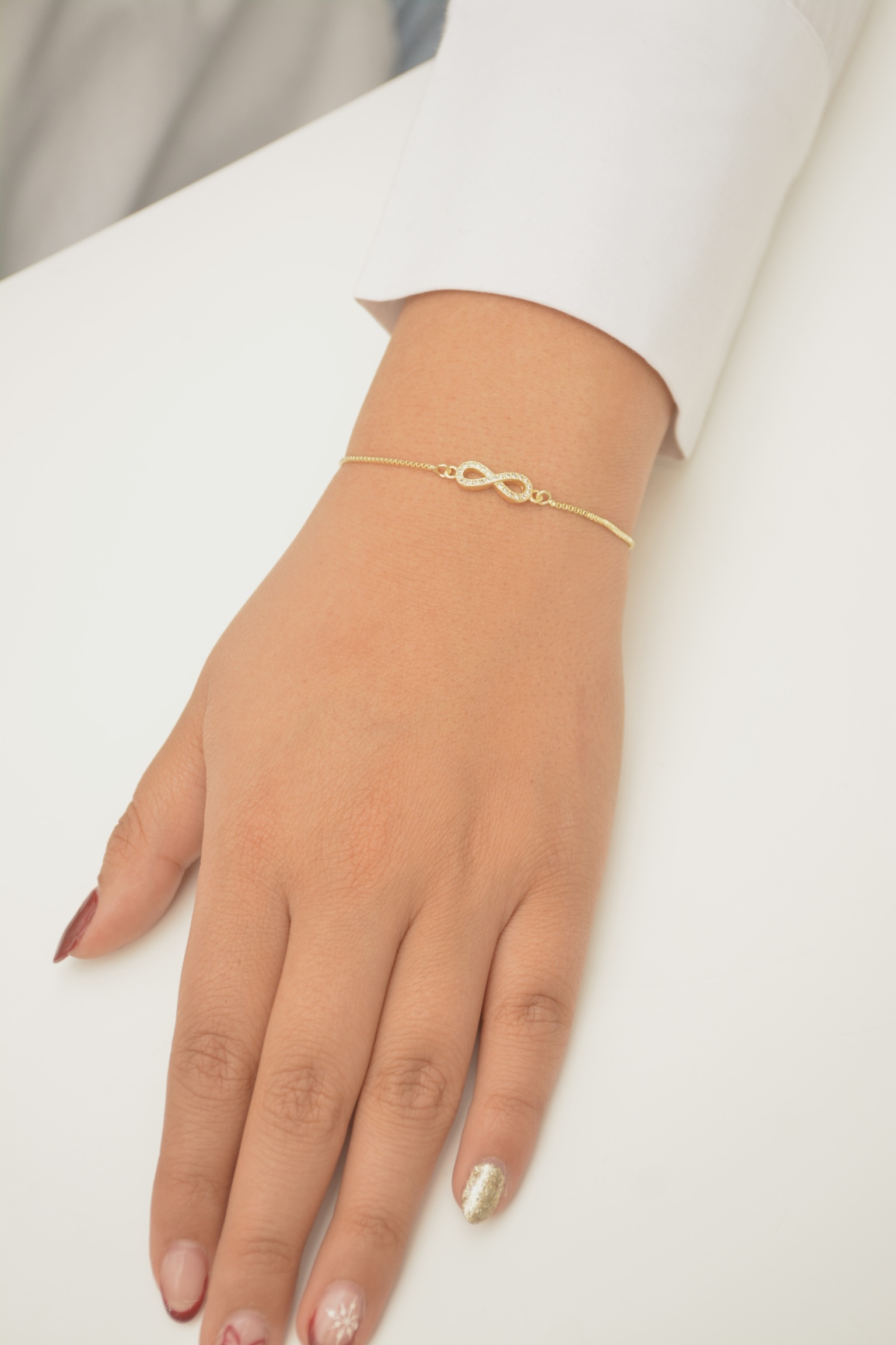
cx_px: 448
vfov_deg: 31.9
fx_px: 2352
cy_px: 672
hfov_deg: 21.6
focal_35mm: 63
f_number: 5.6
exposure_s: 1/125
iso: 500
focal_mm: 42
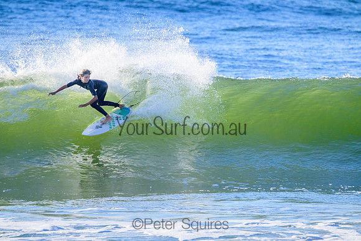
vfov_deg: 1.7
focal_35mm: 800
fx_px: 8024
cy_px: 120
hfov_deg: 2.6
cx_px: 180
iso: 2000
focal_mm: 800
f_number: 11
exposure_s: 1/2000
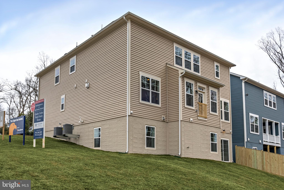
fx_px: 174
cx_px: 142
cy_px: 95
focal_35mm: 22
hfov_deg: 78.6
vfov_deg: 57.3
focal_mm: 22
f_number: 16
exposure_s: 1/60
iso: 100
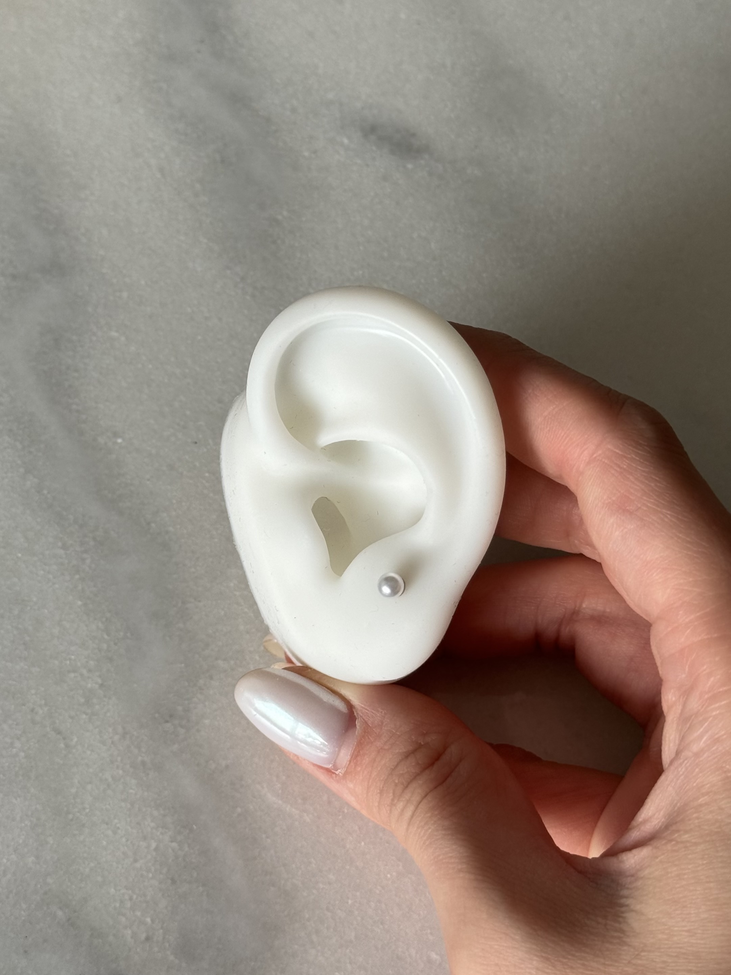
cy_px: 488
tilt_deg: -65.9
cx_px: 366
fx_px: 1352
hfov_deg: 30.3
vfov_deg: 39.7
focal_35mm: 48
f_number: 1.78
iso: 50
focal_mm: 6.76
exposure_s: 1/150
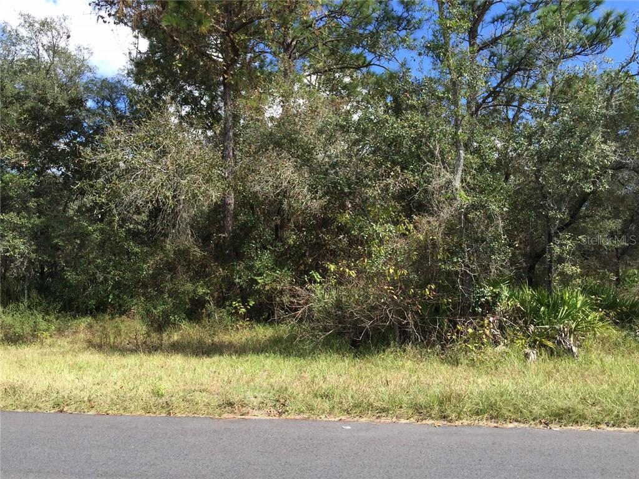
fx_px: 535
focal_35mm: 29
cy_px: 240
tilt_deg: -0.7
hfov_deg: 61.7
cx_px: 320
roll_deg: -1.6
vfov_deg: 48.2
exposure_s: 1/670
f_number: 2.2
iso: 32
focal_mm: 4.15
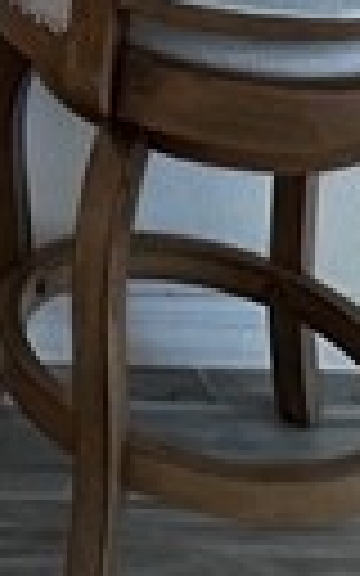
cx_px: -554
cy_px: -747
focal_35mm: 110
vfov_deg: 14.1
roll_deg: -0.7
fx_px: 1727
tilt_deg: -2.1
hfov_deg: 10.1
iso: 250
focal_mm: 1.57
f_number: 1.8
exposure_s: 1/120
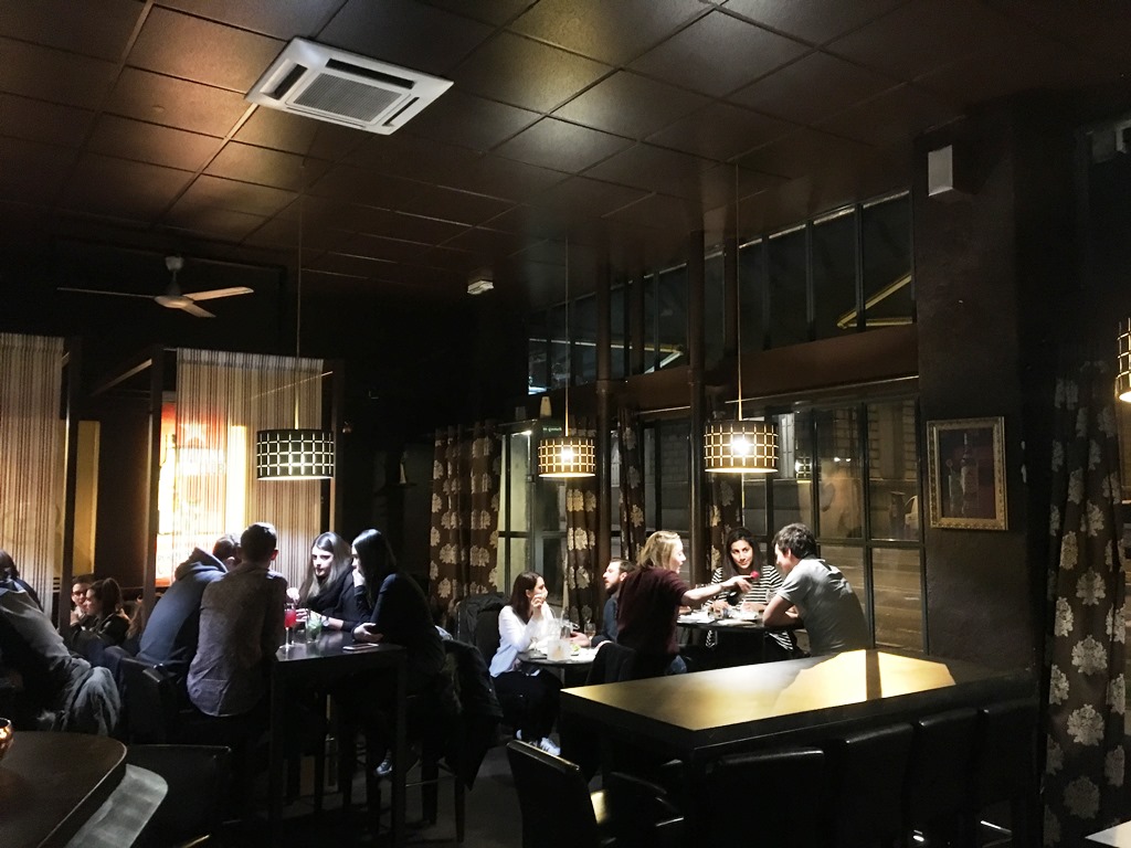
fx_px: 948
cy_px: 424
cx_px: 566
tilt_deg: +4.1
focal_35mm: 29
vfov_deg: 48.2
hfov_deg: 61.7
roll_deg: -1.2
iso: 500
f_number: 2.2
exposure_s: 1/17
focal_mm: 4.15
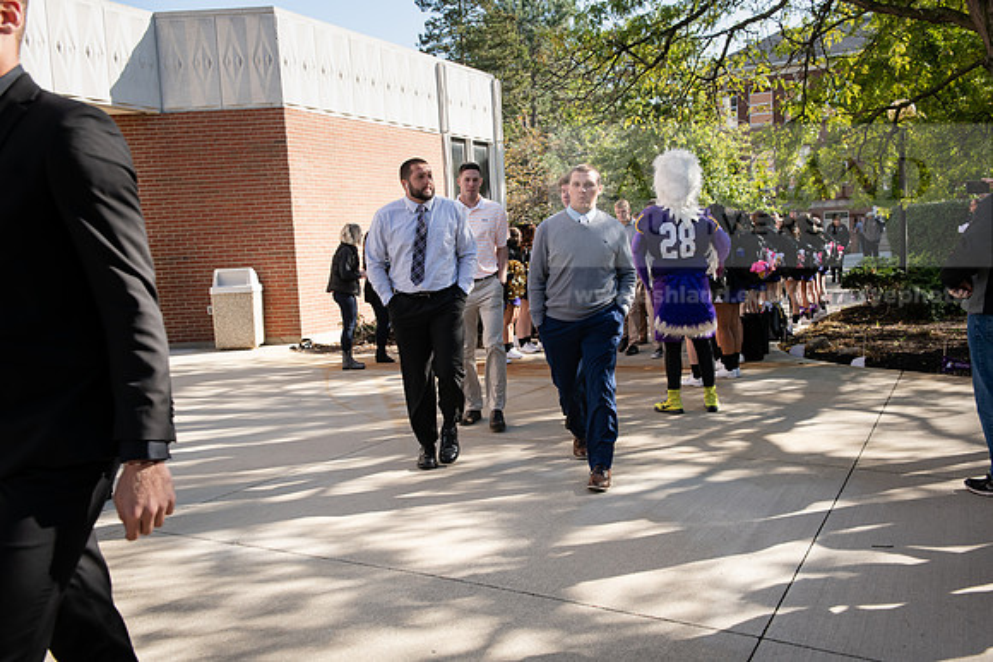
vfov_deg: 41.1
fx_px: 883
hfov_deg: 58.7
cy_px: 331
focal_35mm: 32
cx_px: 496
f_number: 6.3
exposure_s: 1/500
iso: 400
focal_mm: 32
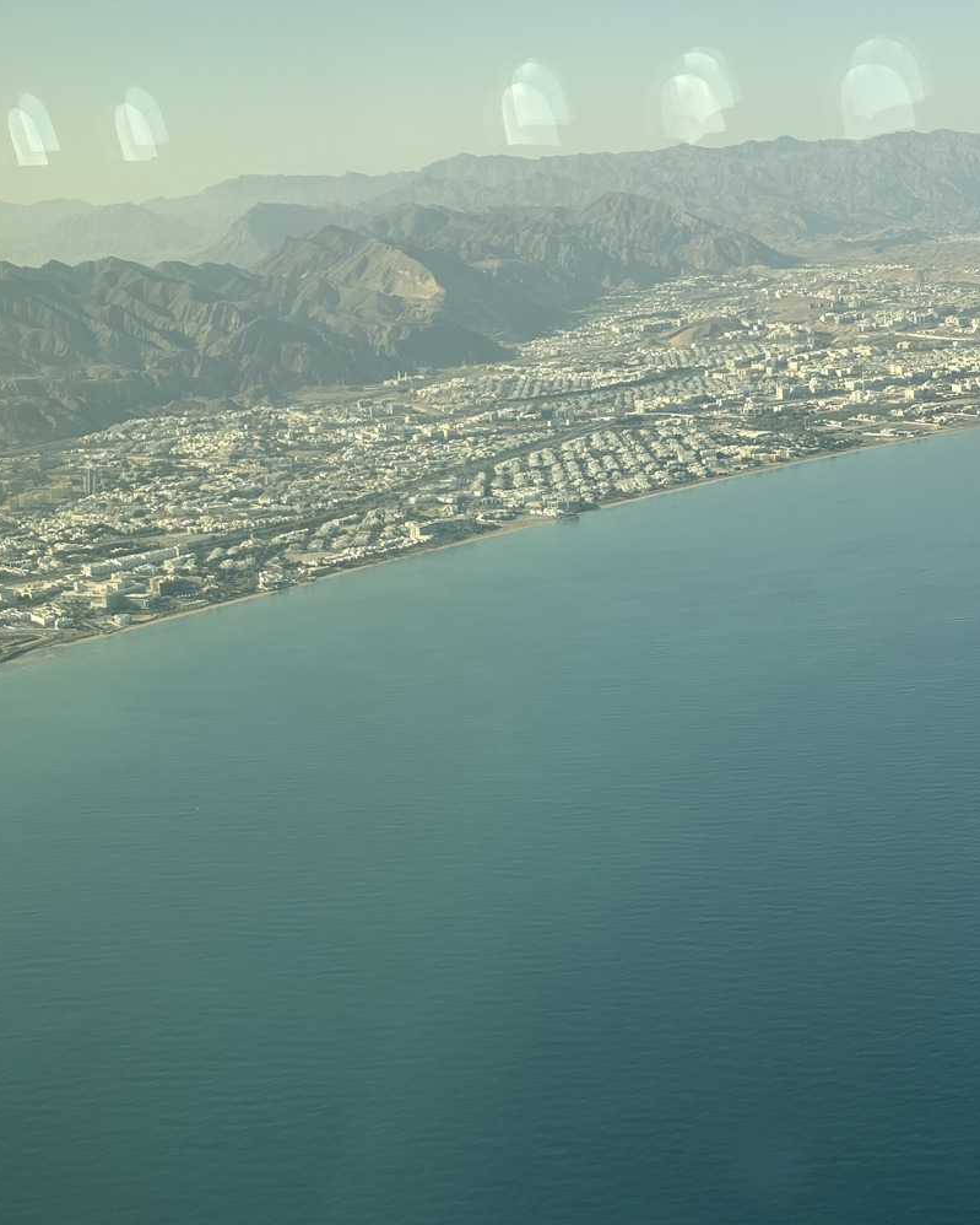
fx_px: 2211
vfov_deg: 30.9
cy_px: 538
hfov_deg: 25.0
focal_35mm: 61
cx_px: 466
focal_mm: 5.96
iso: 50
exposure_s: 1/2141
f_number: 1.6
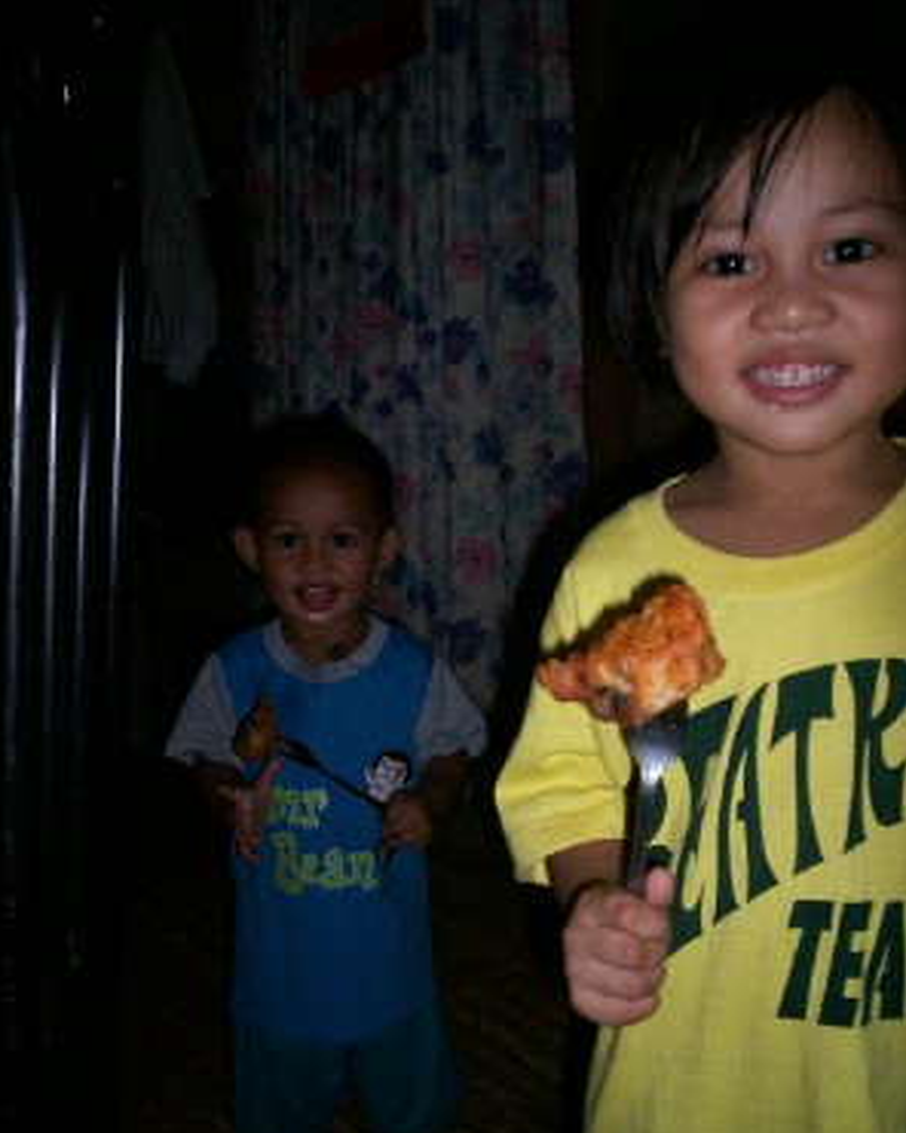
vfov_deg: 47.9
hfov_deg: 39.2
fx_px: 1274
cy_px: 609
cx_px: 450
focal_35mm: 38
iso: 140
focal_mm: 5.9
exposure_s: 1/64
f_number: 4.5
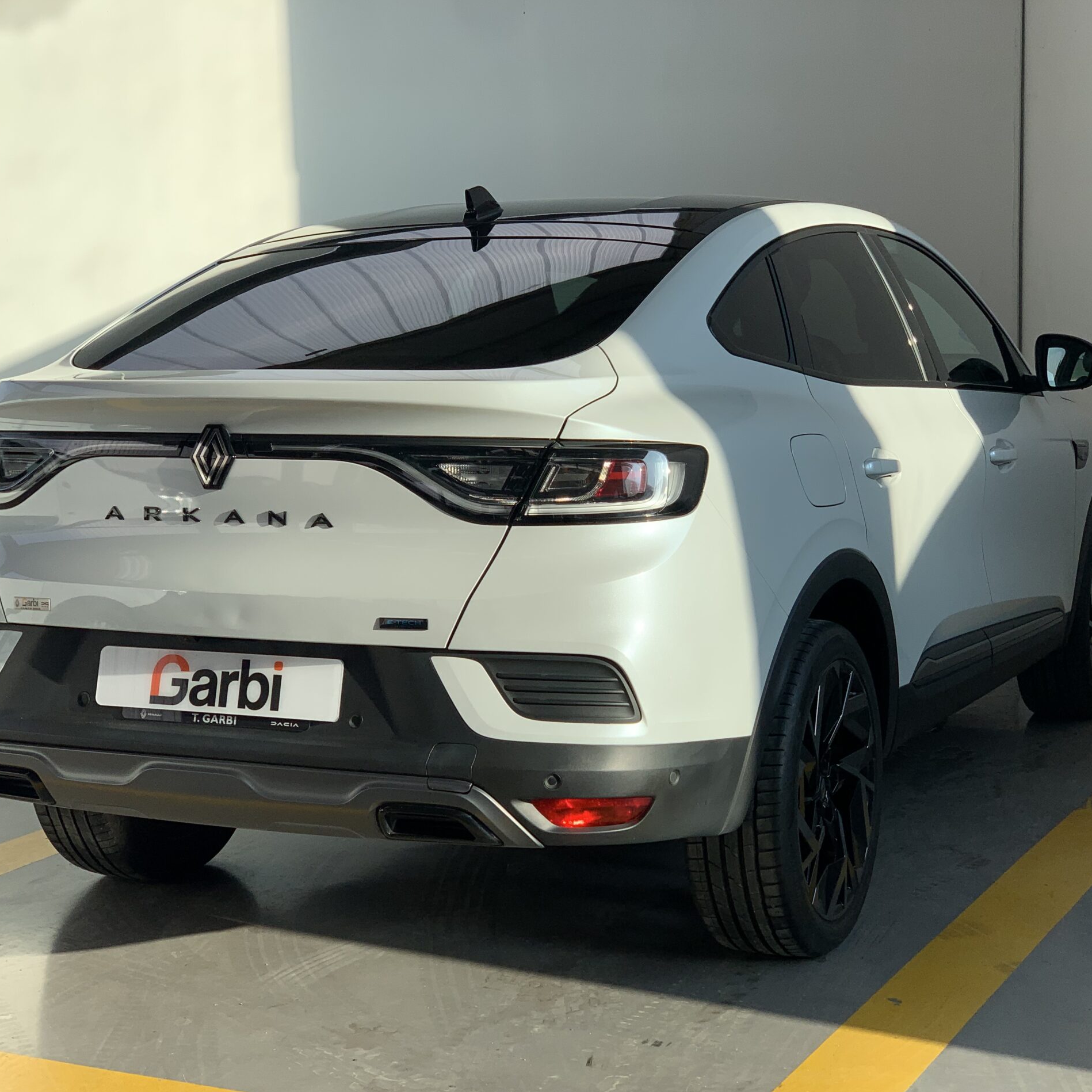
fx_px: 2213
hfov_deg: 27.7
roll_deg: +1.0
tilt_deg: -5.9
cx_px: 562
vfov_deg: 27.7
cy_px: 541
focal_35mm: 62
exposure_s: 1/475
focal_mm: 6
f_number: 2.4
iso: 16
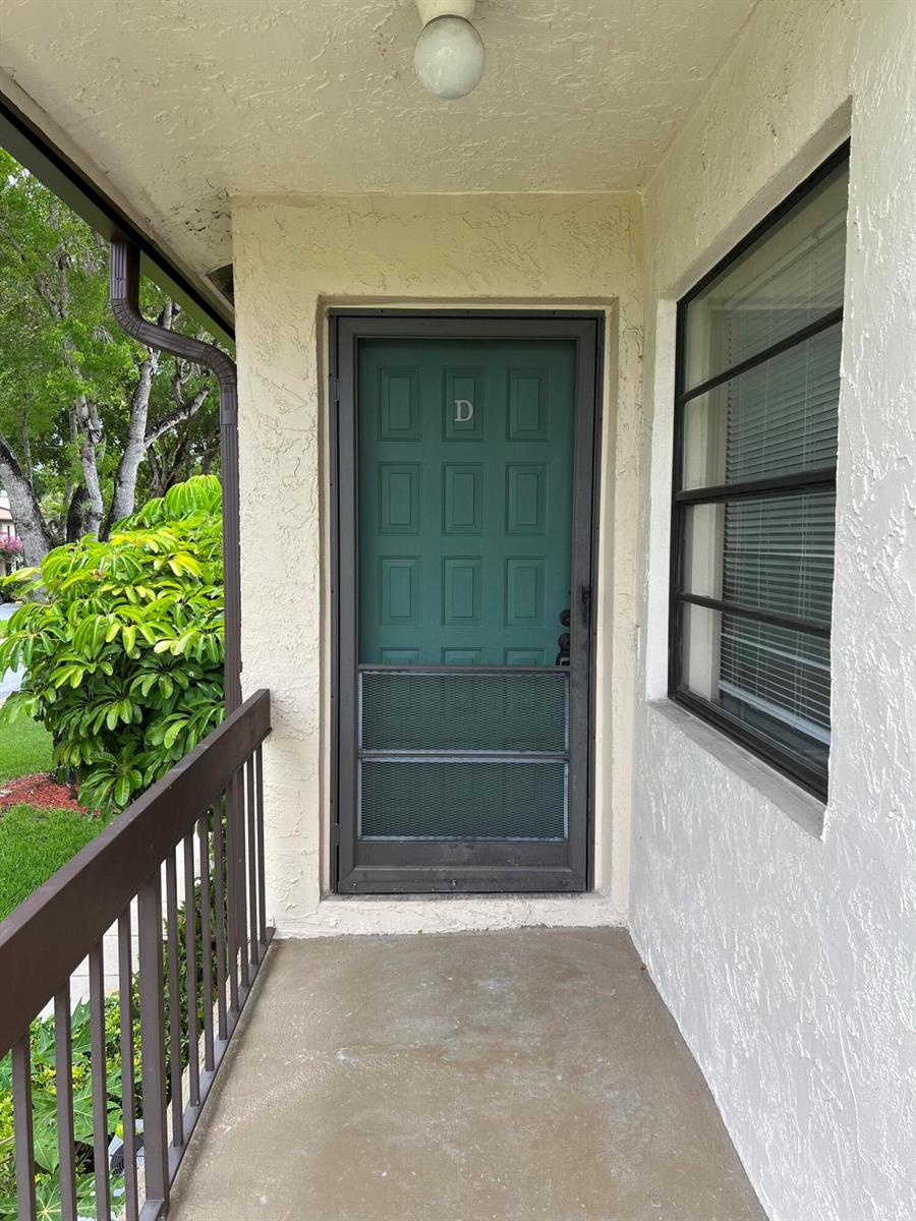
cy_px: 610
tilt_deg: -3.6
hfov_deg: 53.1
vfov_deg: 67.3
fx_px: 917
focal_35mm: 26
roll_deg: -0.8
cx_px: 458
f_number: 1.5
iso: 50
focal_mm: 5.7
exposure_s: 1/743
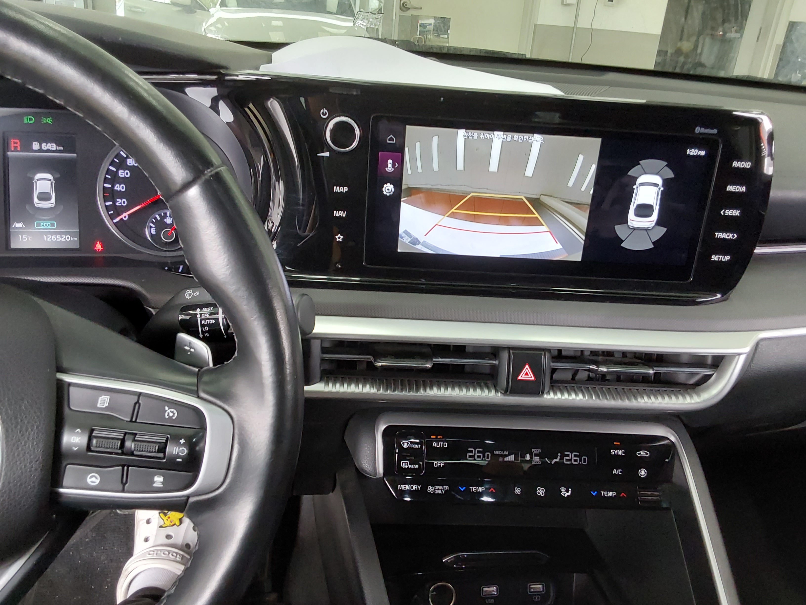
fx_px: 652
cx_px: 403
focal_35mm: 28
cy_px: 302
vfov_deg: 49.7
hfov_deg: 63.4
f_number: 1.9
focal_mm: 2.91
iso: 200
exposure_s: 1/60
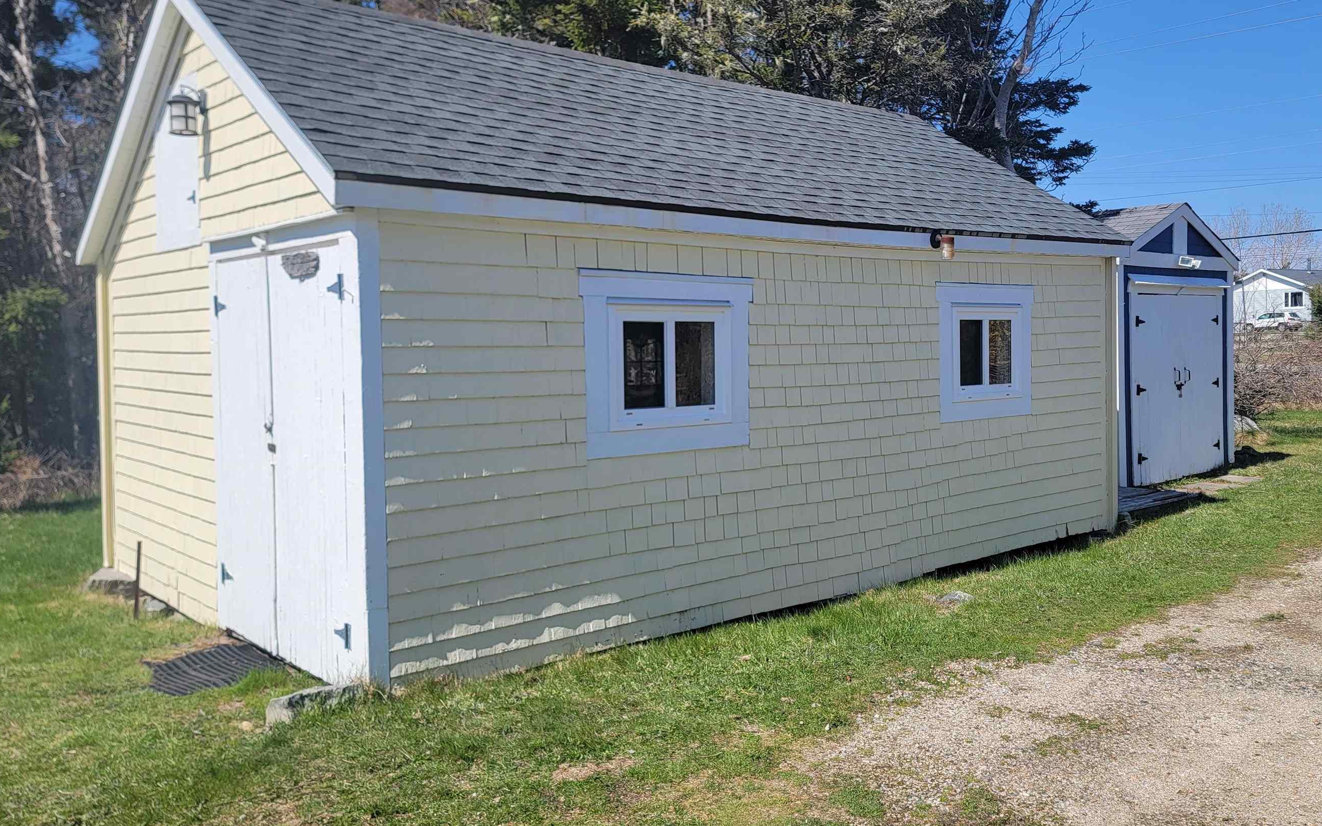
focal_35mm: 30
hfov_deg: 62.6
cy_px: 365
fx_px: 1081
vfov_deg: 41.8
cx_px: 757
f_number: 1.8
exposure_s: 1/1002
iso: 16
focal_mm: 6.7
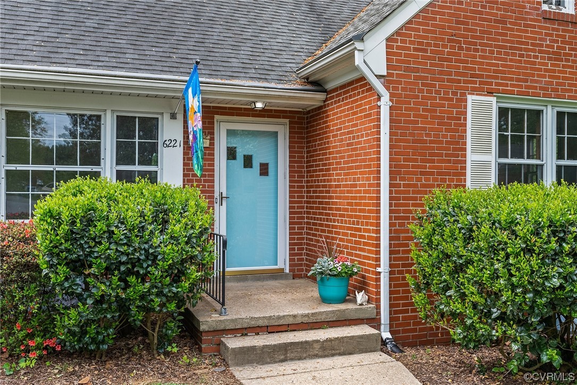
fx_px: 561
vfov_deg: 37.9
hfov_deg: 54.4
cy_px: 192
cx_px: 288
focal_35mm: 35
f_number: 8
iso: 800
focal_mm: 35
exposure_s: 1/160
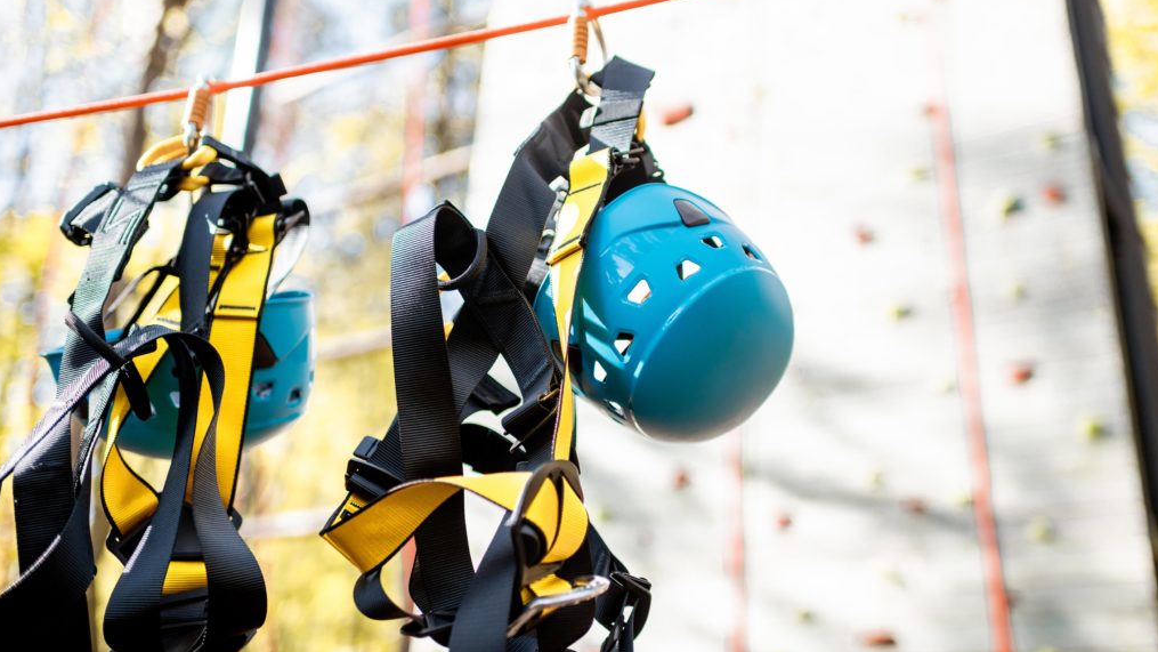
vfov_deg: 31.9
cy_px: 267
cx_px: 580
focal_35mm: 37
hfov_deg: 54.0
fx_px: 1136
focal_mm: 35
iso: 200
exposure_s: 1/1000
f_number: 2
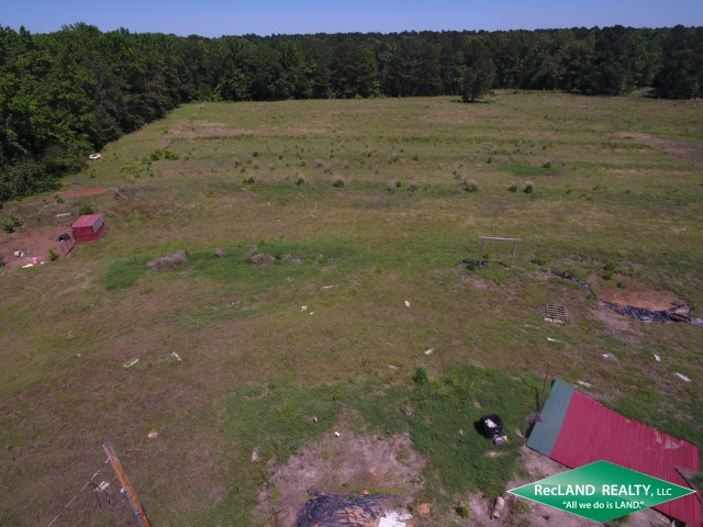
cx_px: 352
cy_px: 264
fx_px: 406
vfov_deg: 66.0
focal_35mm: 20
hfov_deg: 81.7
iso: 100
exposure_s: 1/1025
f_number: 2.8
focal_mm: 3.61
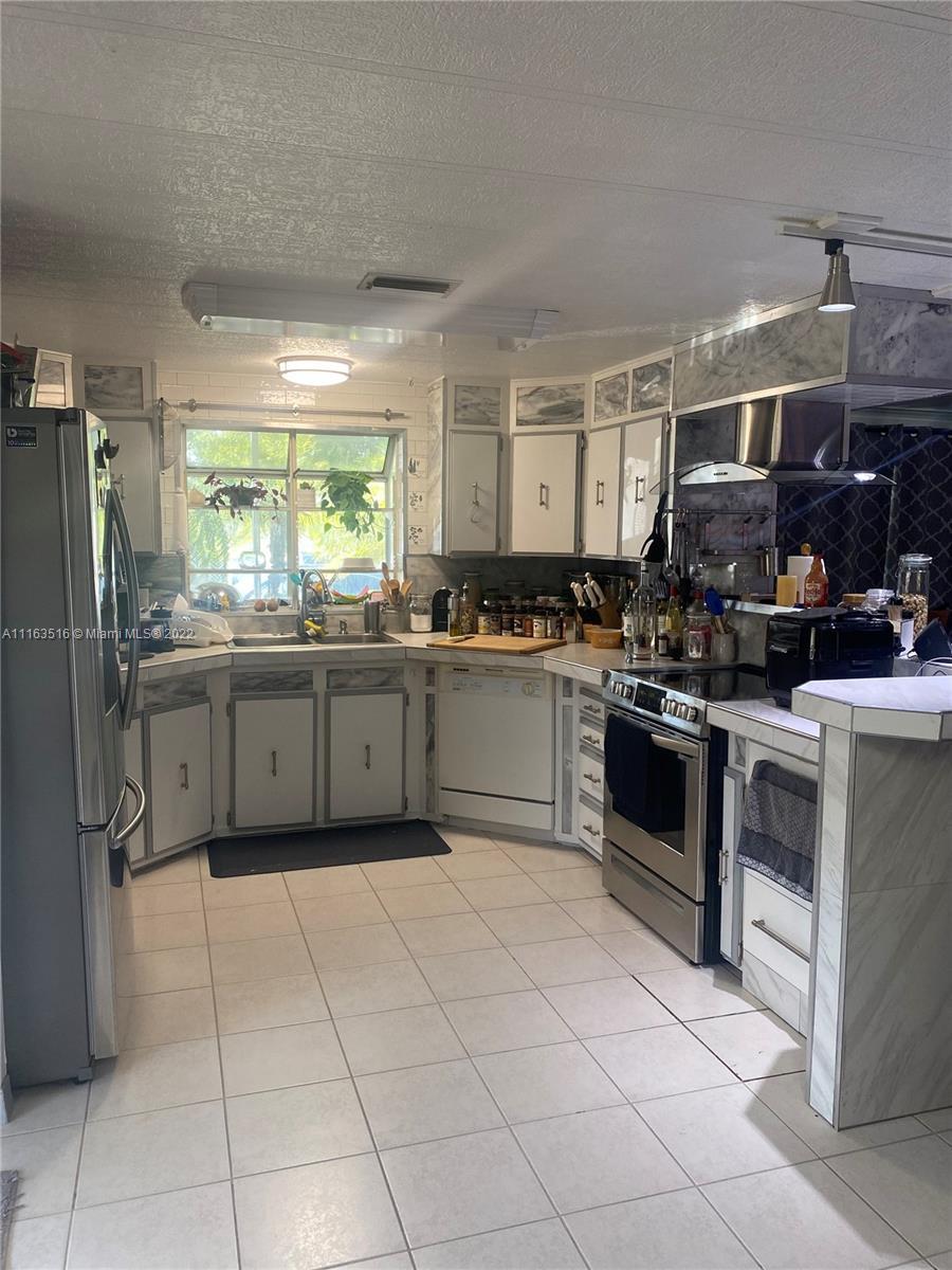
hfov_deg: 53.1
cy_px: 635
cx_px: 476
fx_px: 953
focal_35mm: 26
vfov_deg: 67.3
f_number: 1.8
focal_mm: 4.25
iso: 100
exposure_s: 1/60
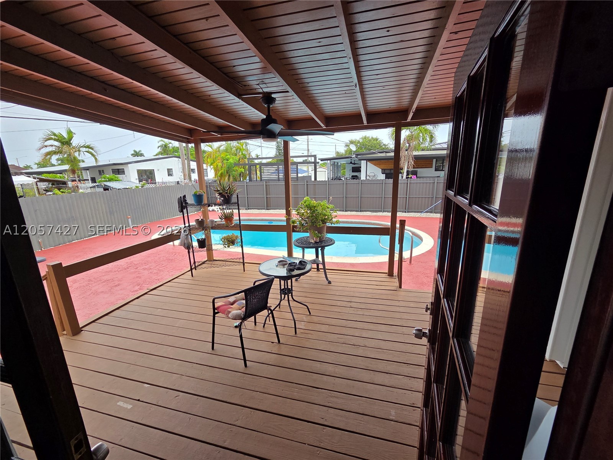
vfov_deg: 89.9
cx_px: 306
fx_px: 230
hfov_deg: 106.2
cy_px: 230
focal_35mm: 13
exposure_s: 1/736
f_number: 2.2
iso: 50
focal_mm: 2.2
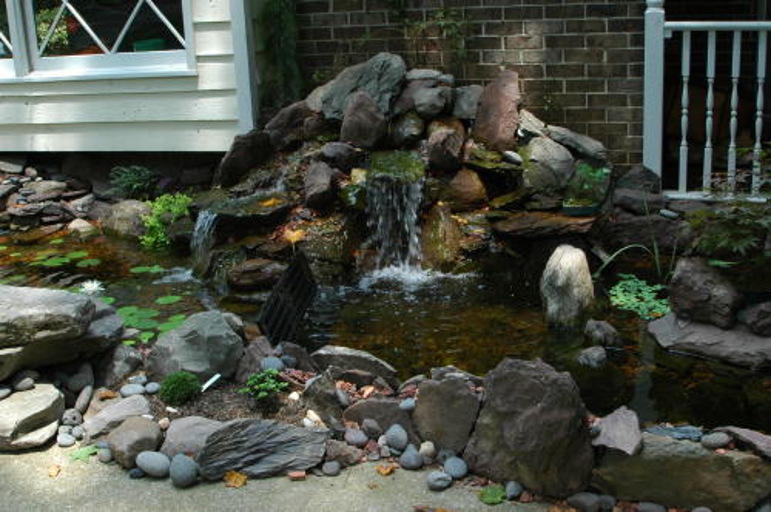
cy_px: 256
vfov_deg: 31.8
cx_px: 386
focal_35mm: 42
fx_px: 898
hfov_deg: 46.5
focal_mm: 28
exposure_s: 1/100
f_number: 9
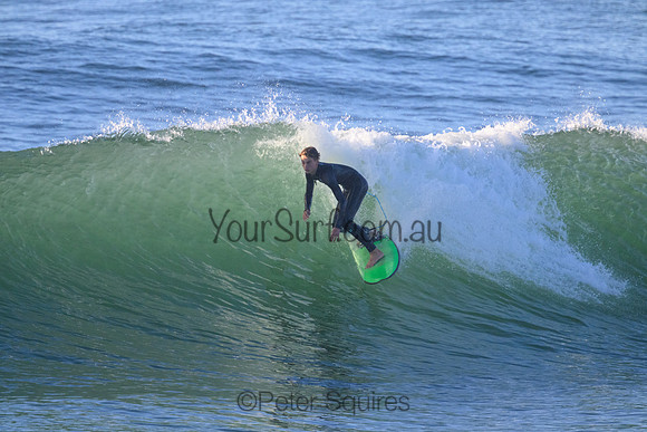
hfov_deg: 2.6
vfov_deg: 1.7
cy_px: 216
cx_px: 324
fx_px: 14380
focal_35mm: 800
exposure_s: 1/2000
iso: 4000
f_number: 11
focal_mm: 800
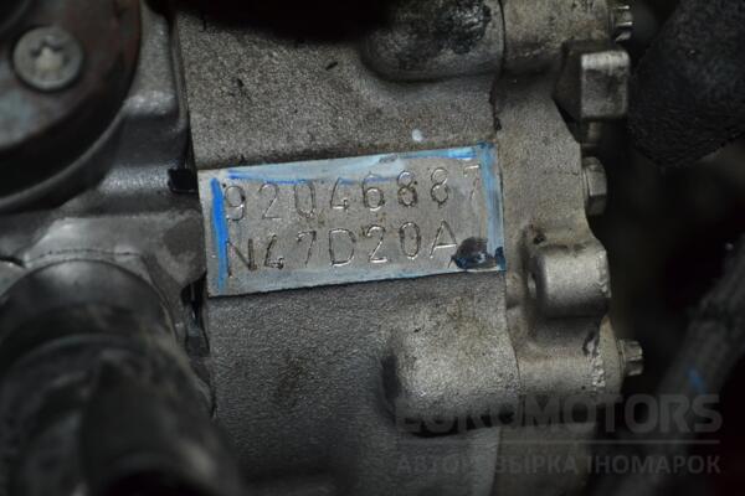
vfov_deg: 16.6
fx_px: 1707
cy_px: 248
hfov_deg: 24.6
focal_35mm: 82
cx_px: 372
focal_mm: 55
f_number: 5.6
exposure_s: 1/60
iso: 640
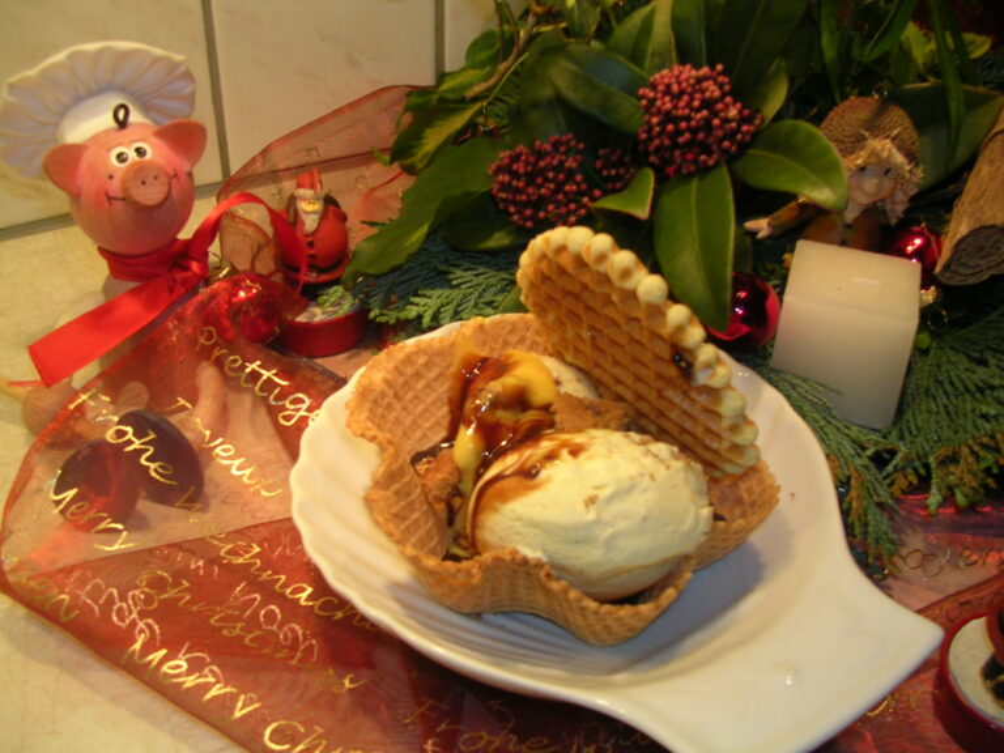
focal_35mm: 38
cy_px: 376
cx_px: 502
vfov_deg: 37.7
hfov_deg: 49.0
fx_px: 1102
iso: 100
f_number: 2.8
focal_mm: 5.8
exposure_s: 1/41.6
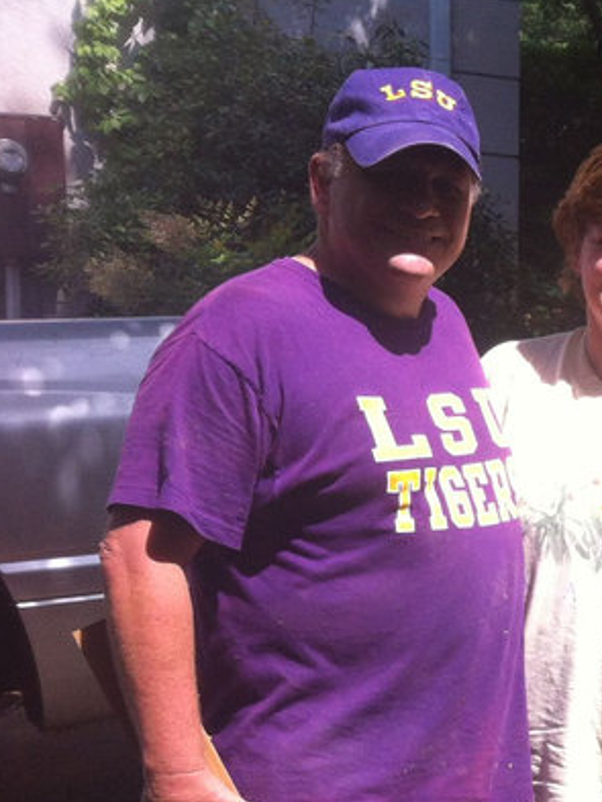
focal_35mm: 91
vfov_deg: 21.0
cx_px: 1020
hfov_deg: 14.6
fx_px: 2109
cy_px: 740
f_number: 2.8
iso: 80
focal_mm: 3.85
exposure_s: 1/616
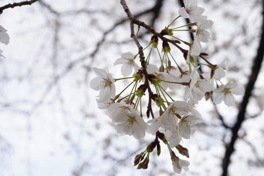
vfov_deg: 25.5
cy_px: 88
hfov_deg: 37.5
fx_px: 389
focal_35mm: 53
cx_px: 132
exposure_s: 1/125
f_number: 8
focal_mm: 53
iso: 100
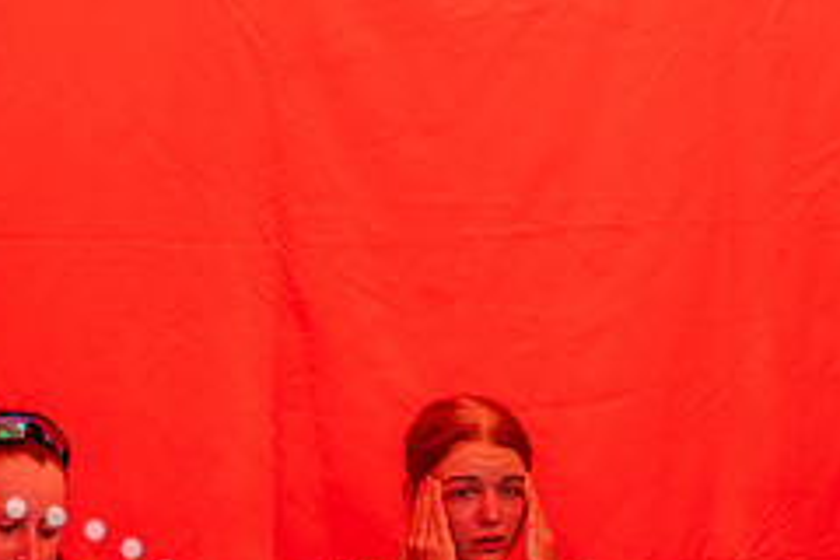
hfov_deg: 11.4
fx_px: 4223
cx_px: 518
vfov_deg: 7.5
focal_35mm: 181
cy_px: 646
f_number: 2.8
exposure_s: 1/200
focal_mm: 75
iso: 160
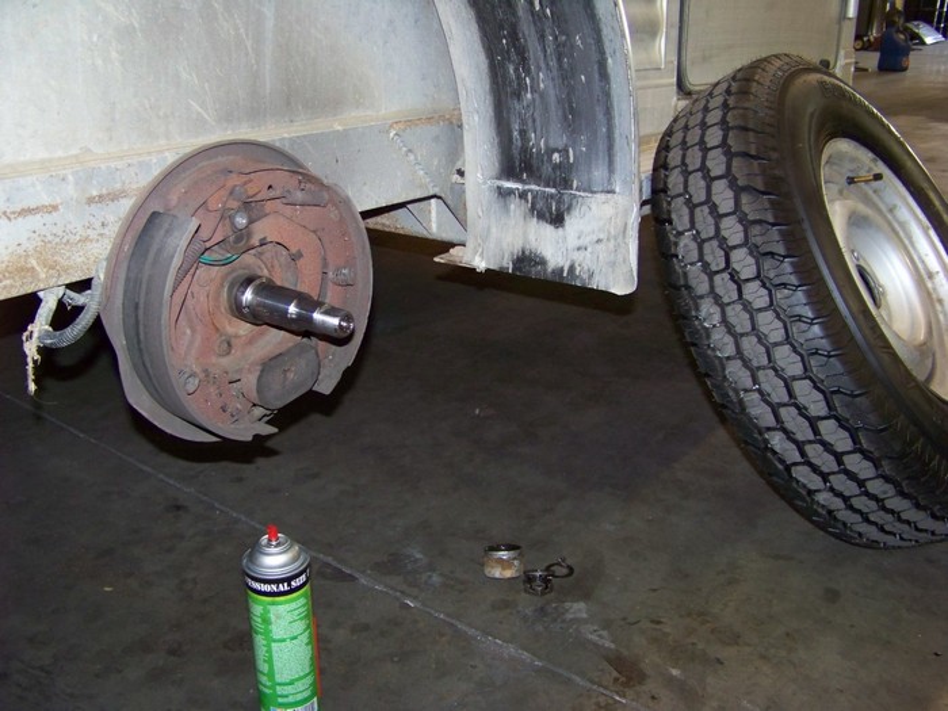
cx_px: 474
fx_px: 986
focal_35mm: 36
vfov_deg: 39.7
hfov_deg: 51.4
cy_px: 356
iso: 200
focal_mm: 5.85
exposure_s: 1/30
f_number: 2.8
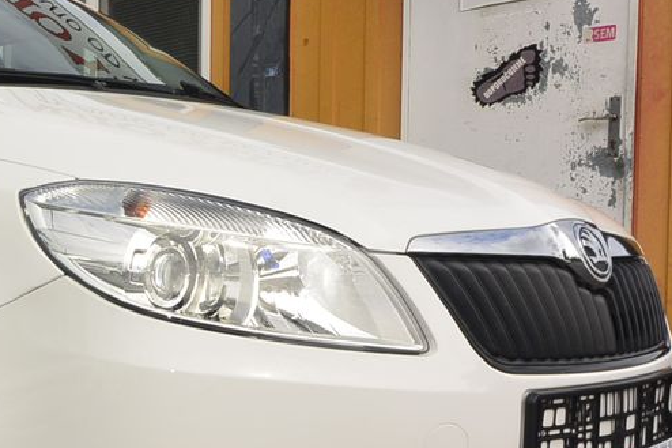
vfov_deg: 24.1
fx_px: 1045
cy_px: 293
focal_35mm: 56
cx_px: 48
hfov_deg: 33.5
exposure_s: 1/250
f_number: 10
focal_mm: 10
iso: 160
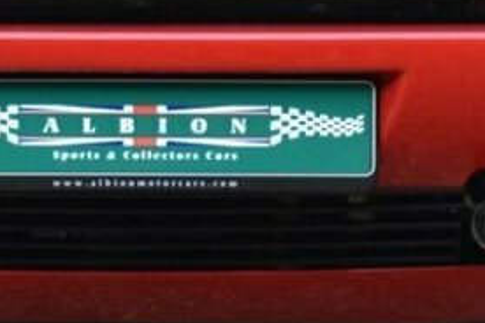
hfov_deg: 9.0
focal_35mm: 228
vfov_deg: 6.0
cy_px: -11
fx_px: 3074
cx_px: 137
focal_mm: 35
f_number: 4.2
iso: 800
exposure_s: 1/200
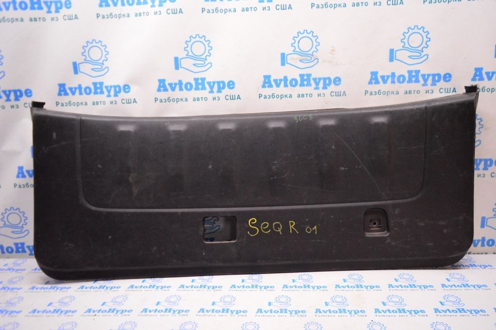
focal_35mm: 27
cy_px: 165
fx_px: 372
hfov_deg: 67.4
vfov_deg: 47.9
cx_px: 248
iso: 3200
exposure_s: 1/320
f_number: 3.5
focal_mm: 18
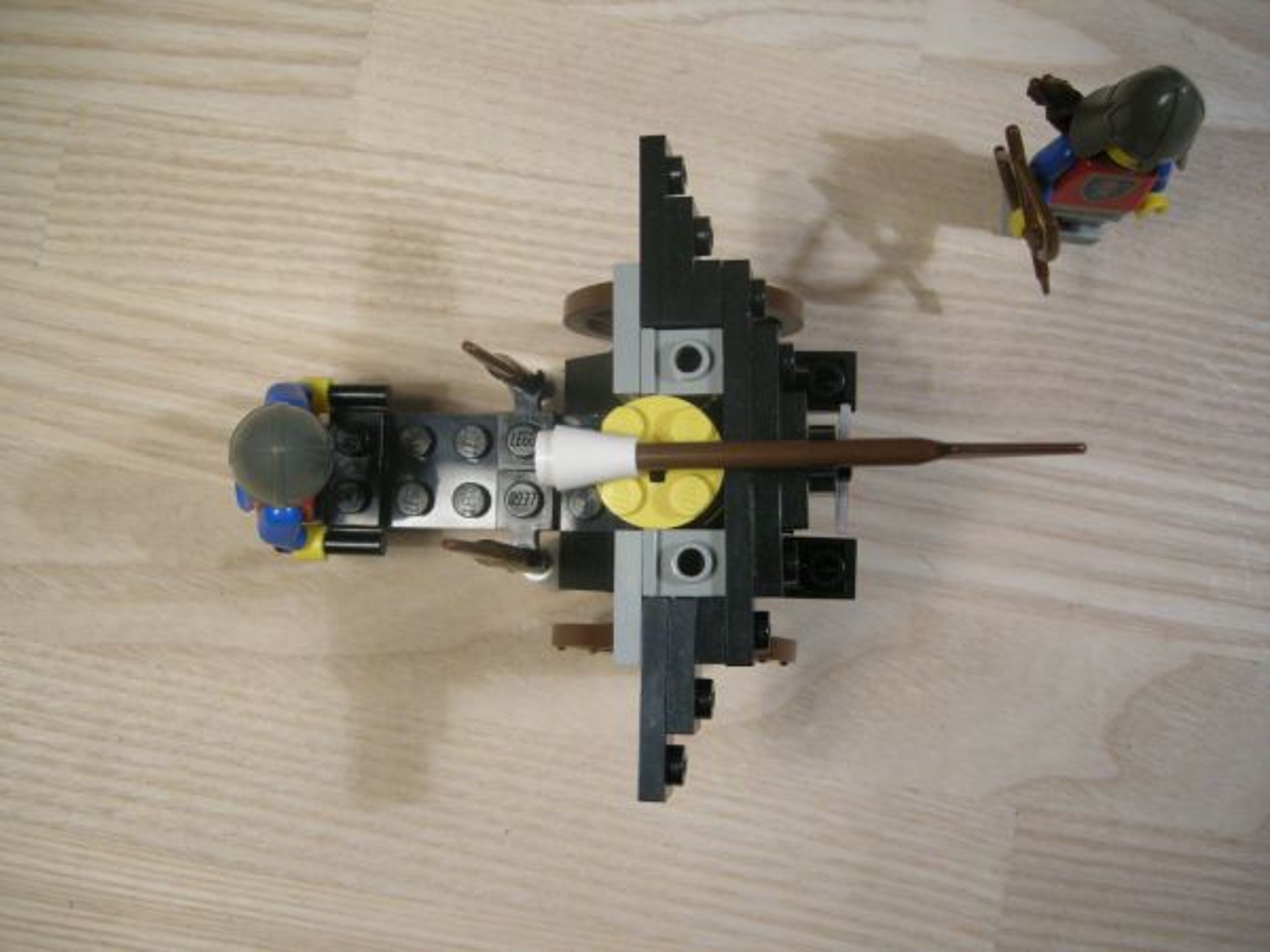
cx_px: 635
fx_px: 1321
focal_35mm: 36
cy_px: 476
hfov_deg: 51.4
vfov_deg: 39.7
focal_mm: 7.5
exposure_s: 1/60
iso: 259
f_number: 2.7
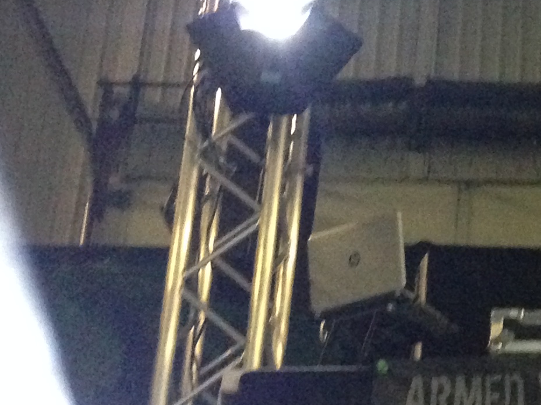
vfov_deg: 12.8
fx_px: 1812
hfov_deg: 16.0
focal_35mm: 116
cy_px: 201
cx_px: 736
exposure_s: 1/15
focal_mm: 4.12
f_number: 2.4
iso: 500
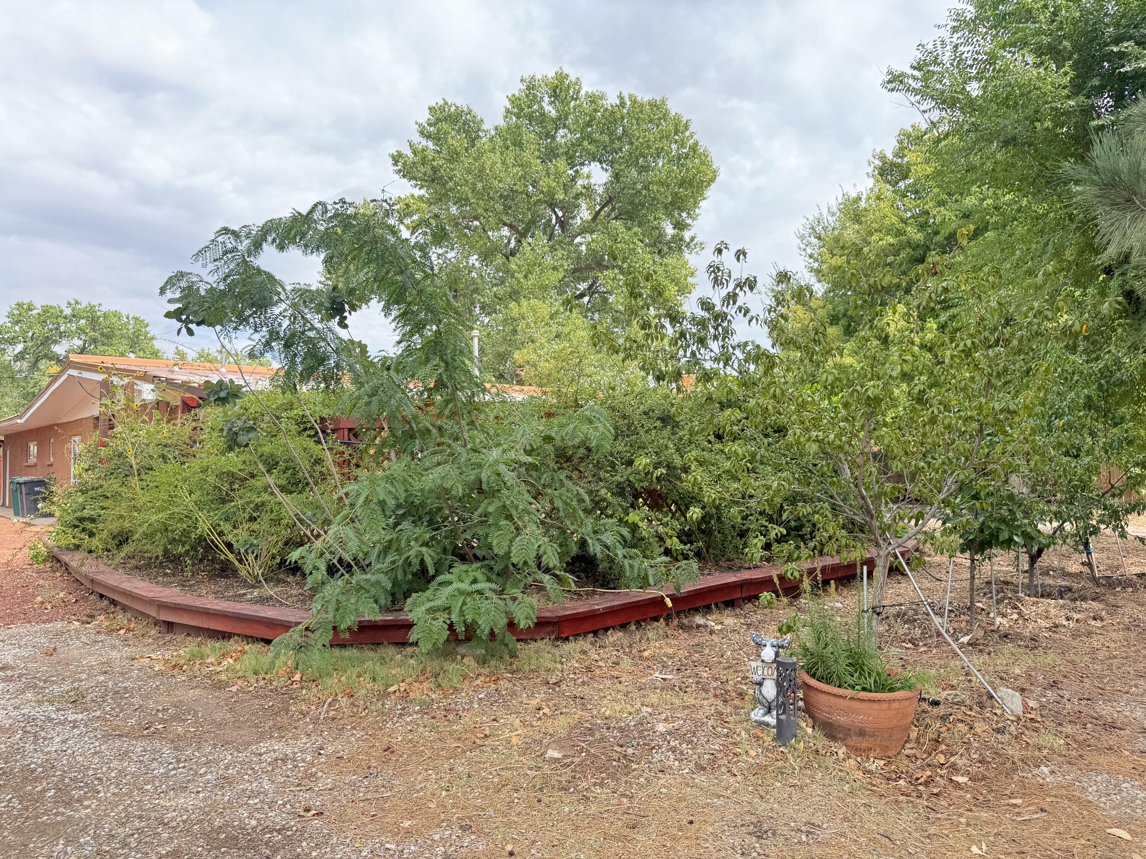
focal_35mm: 24
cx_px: 573
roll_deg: +0.5
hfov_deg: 71.6
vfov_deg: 56.8
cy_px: 430
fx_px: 795
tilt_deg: +1.0
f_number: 1.78
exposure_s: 1/499
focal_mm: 6.76
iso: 80
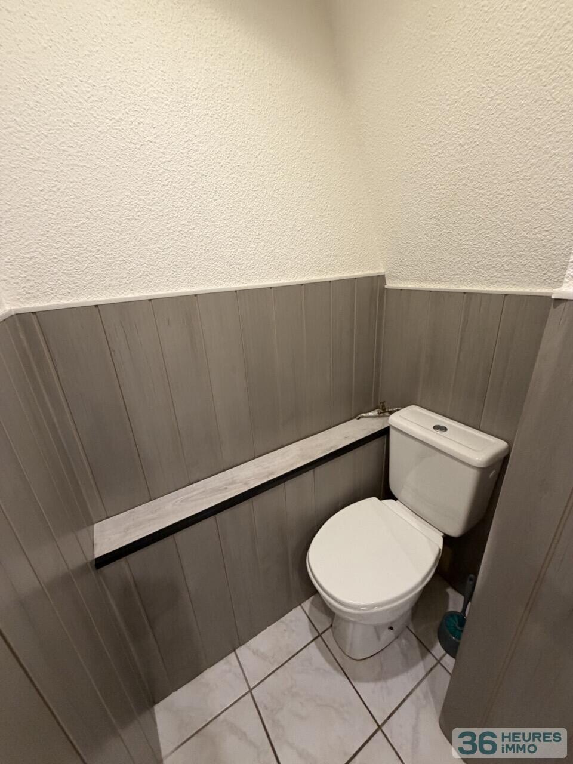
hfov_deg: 85.7
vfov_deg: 102.1
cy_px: 382
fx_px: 309
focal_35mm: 14
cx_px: 286
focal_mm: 2.22
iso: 400
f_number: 2.2
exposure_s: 1/50
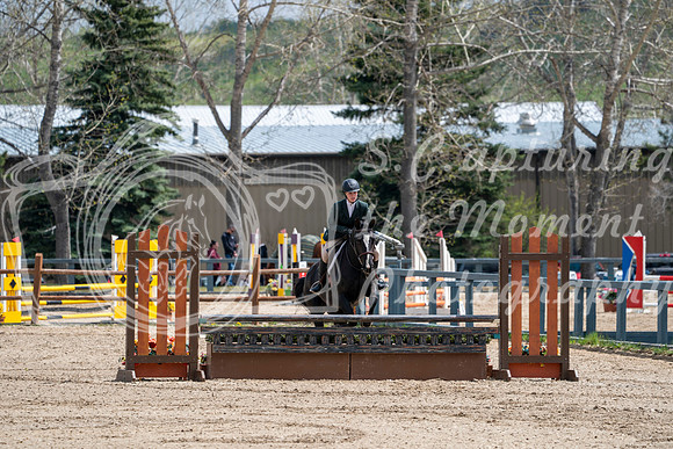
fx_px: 4899
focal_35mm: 262
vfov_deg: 5.2
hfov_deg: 7.9
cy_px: 224
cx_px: 336
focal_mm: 262
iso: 100
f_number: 5.6
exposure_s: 1/400
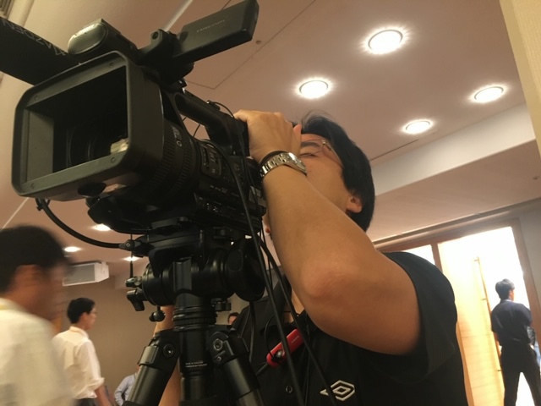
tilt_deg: +16.8
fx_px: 453
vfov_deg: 48.2
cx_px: 270
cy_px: 203
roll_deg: +4.8
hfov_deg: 61.7
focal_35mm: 29
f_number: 2.2
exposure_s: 1/15
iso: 200
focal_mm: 4.15
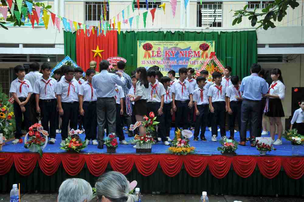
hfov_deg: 46.5
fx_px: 354
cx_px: 152
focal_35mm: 42
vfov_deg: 31.8
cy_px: 101
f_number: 9
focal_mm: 28
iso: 200
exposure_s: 1/60
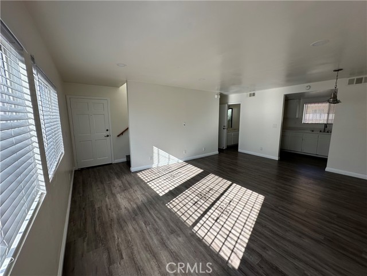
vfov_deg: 85.7
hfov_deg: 102.1
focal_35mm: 14
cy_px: 138
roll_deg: +0.2
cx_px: 184
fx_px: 148
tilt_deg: -7.2
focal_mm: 2.22
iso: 40
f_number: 2.2
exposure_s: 1/257
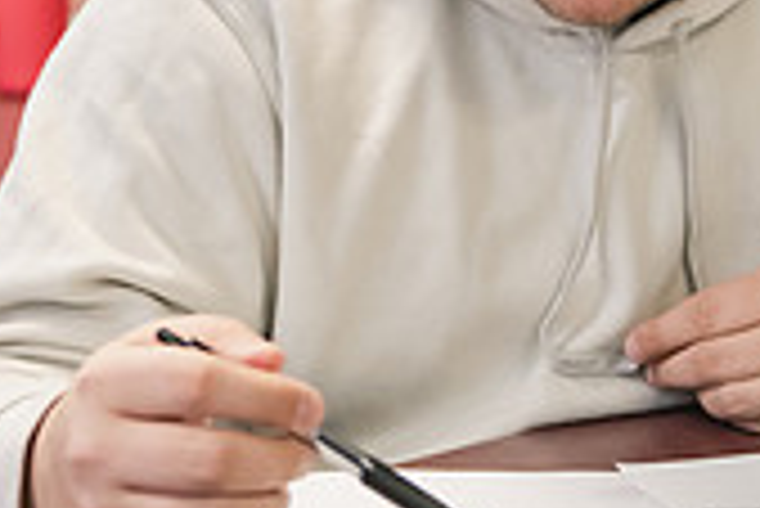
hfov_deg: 14.2
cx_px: 477
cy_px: 110
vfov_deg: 9.5
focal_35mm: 144
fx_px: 3043
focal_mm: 42
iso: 1250
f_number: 2.8
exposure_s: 1/200
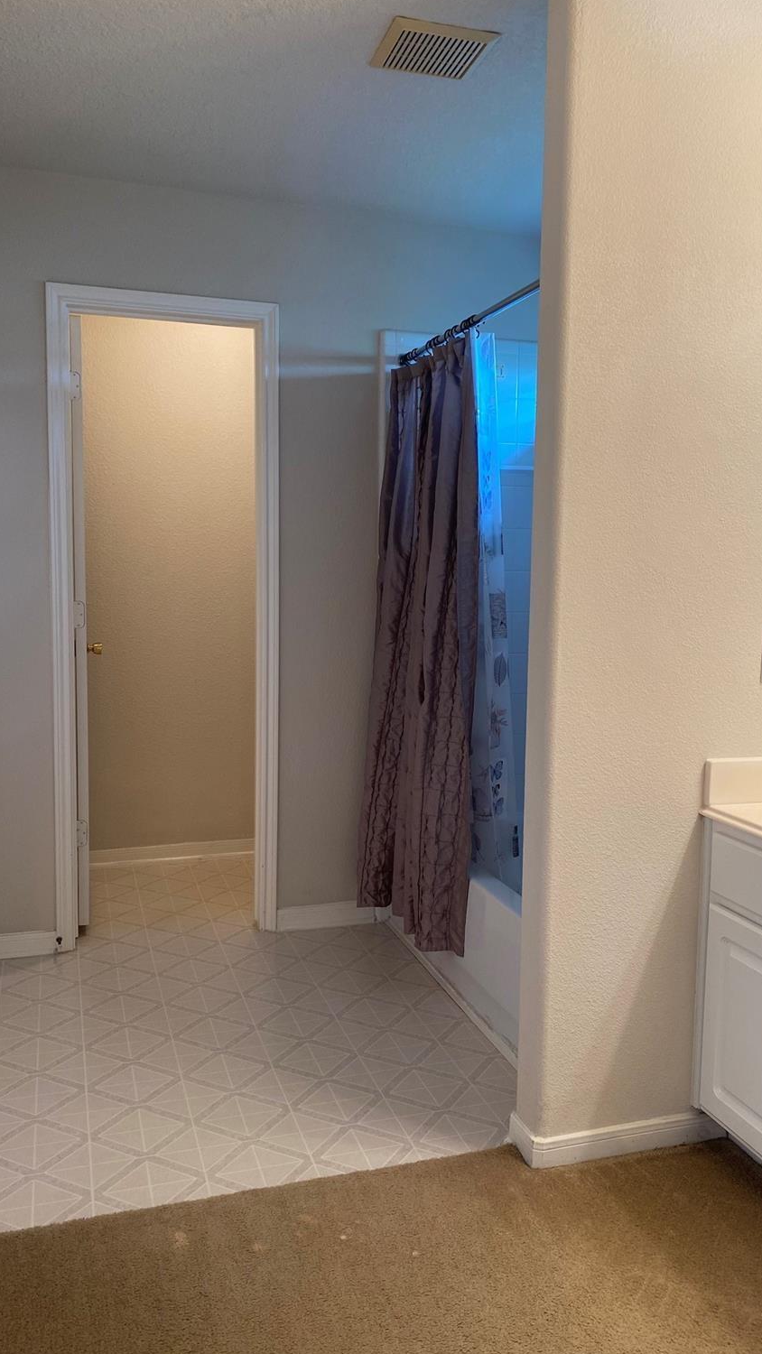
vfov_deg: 66.1
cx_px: 400
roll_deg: -0.7
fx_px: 1041
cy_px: 687
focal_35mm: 29
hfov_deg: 40.2
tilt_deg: -4.9
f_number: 1.8
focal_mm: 4.25
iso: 64
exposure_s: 1/60
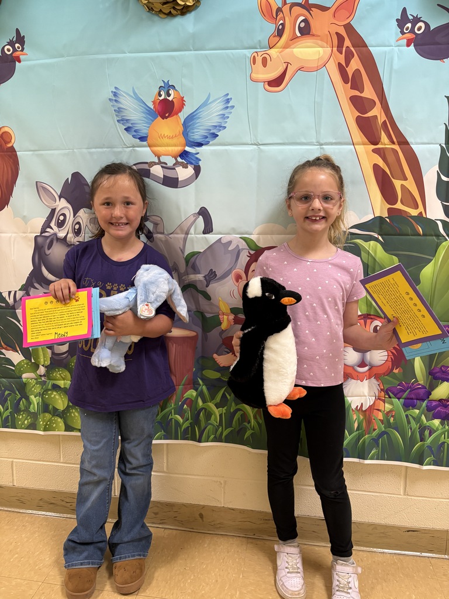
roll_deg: -1.0
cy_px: 300
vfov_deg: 67.3
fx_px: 450
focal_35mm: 26
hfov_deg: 53.1
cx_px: 224
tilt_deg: -8.0
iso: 200
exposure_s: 1/60
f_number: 1.6
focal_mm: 5.96
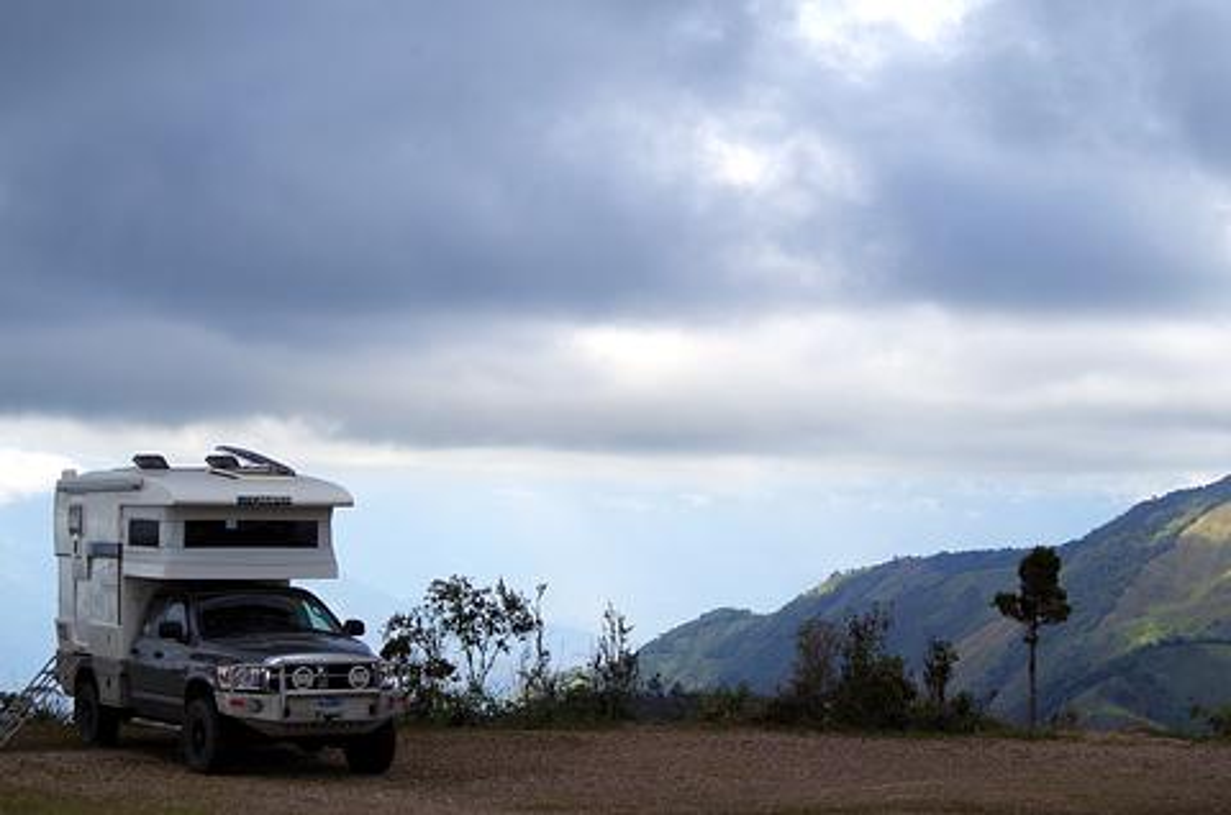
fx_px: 2559
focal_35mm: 75
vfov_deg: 18.1
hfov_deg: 27.0
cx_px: 616
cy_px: 408
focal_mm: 50
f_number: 11
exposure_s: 1/200
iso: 200
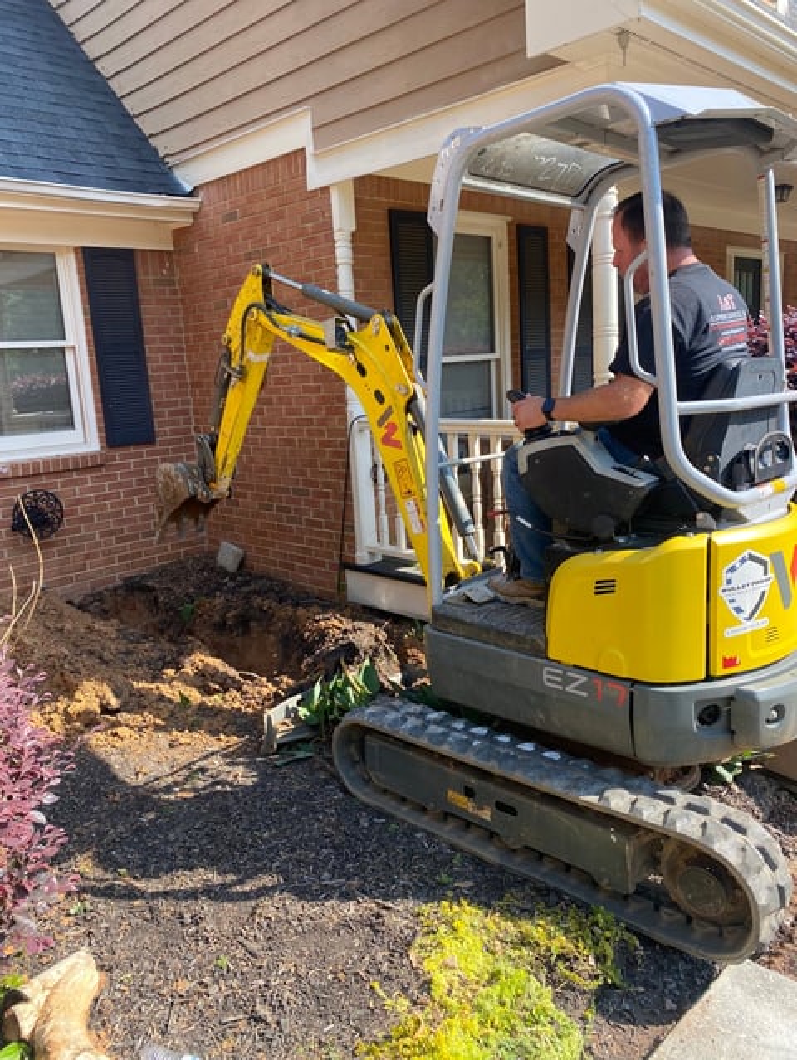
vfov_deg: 67.3
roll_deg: +2.3
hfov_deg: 53.1
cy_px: 530
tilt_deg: -9.1
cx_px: 398
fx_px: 797
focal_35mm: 26
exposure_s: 1/549
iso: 32
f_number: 1.8
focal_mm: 4.25
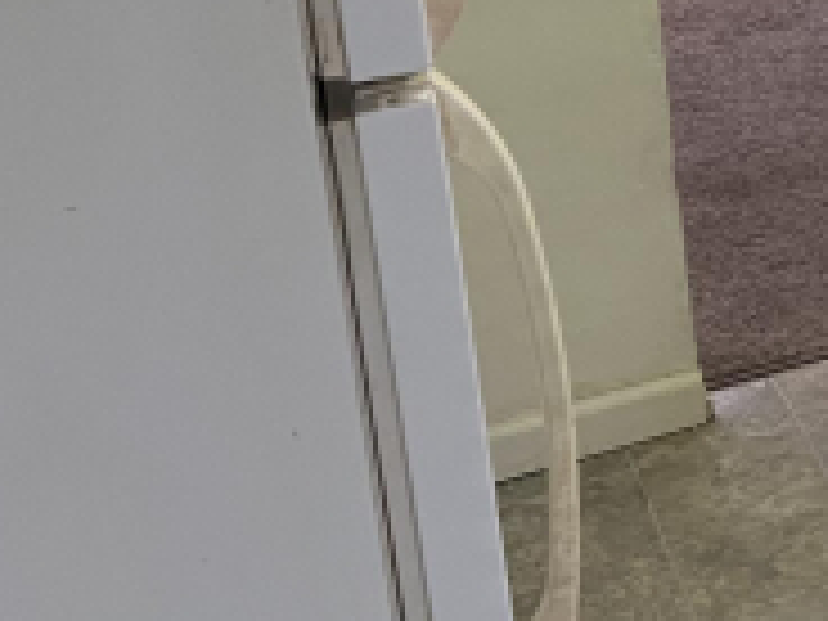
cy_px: -230
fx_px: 2248
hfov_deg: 17.2
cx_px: 1474
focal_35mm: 94
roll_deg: +0.3
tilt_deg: -14.0
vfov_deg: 14.9
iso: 250
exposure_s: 1/60
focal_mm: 5.7
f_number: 1.5
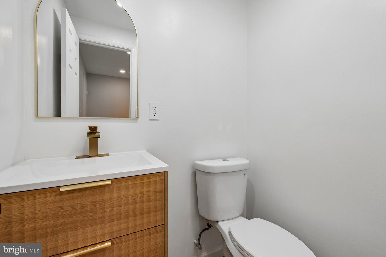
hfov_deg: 100.4
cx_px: 193
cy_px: 128
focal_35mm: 15
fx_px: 161
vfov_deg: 77.3
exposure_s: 1/100
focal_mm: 10
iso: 400
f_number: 5.6
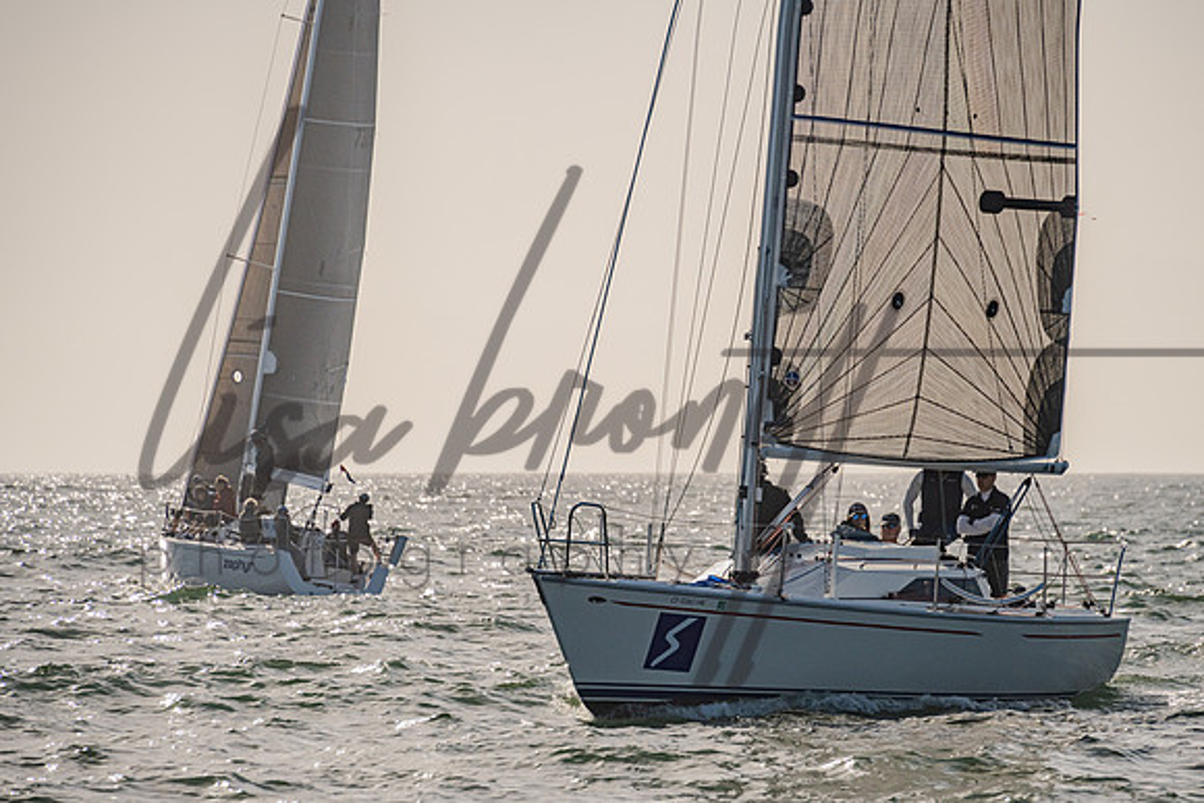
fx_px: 8305
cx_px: 682
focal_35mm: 248
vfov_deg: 5.5
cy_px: 479
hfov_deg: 8.3
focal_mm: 200
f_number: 6.3
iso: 400
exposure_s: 1/3200
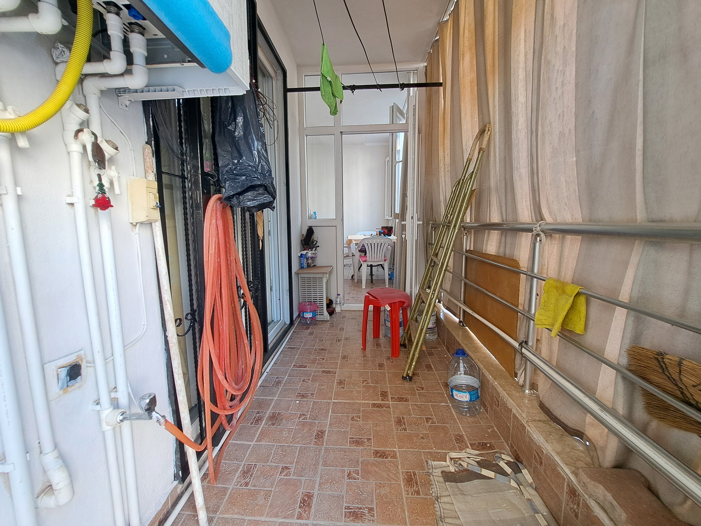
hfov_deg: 106.2
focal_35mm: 13
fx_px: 263
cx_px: 350
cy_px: 263
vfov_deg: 89.9
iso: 50
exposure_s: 1/50
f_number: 2.2
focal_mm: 1.74
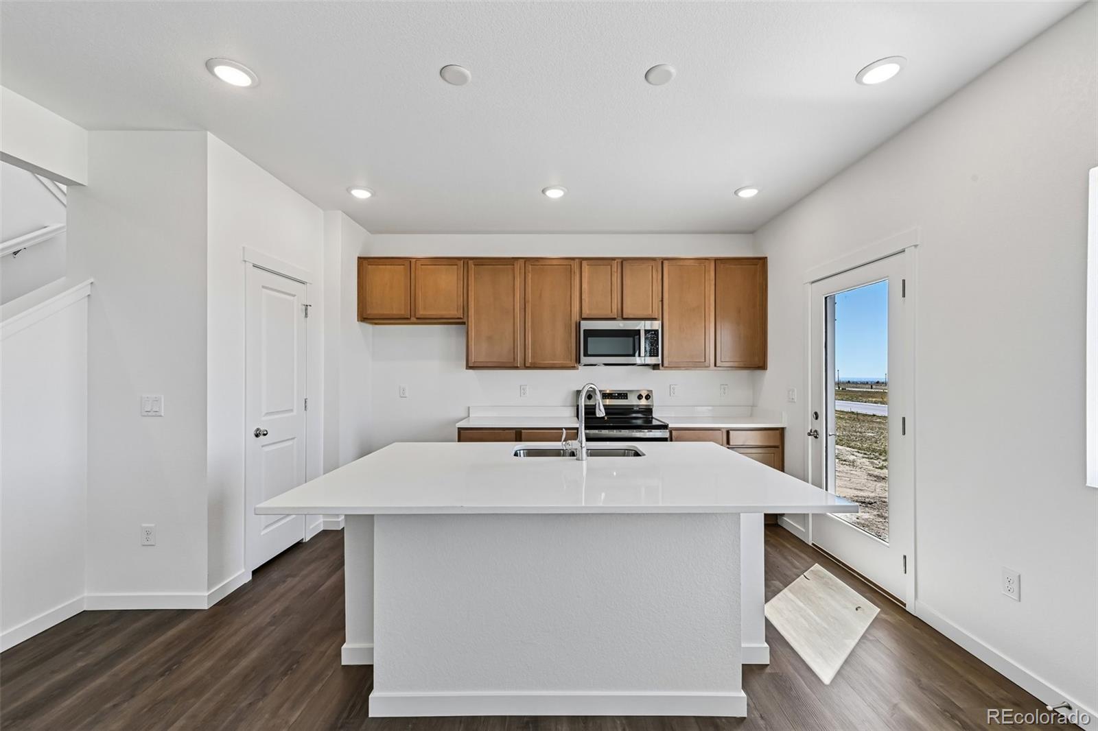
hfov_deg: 104.3
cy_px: 366
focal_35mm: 14
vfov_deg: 81.2
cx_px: 549
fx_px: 427
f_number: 11
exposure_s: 1/15
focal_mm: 14
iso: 110
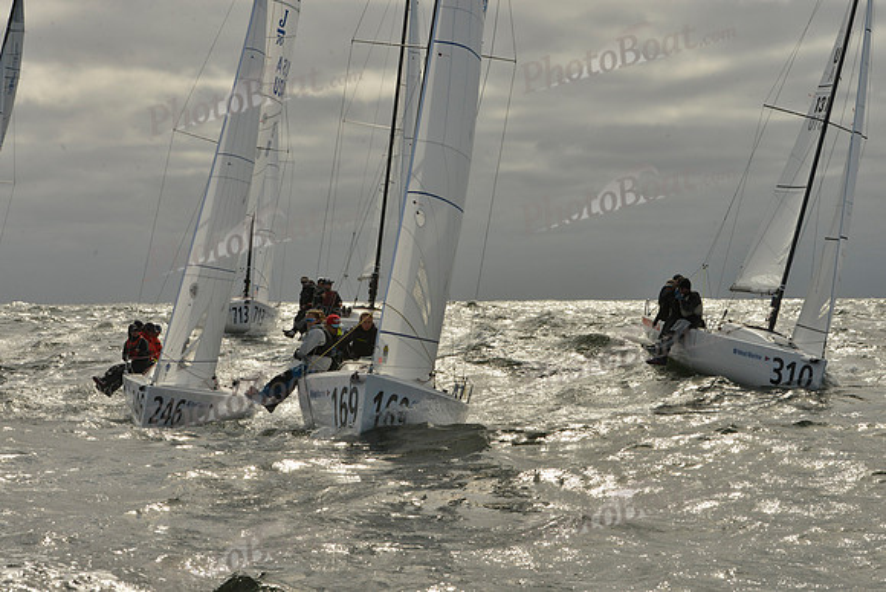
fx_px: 1723
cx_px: 443
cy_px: 296
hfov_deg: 28.8
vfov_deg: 19.5
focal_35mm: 70
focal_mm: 70
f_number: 16
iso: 400
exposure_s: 1/1000
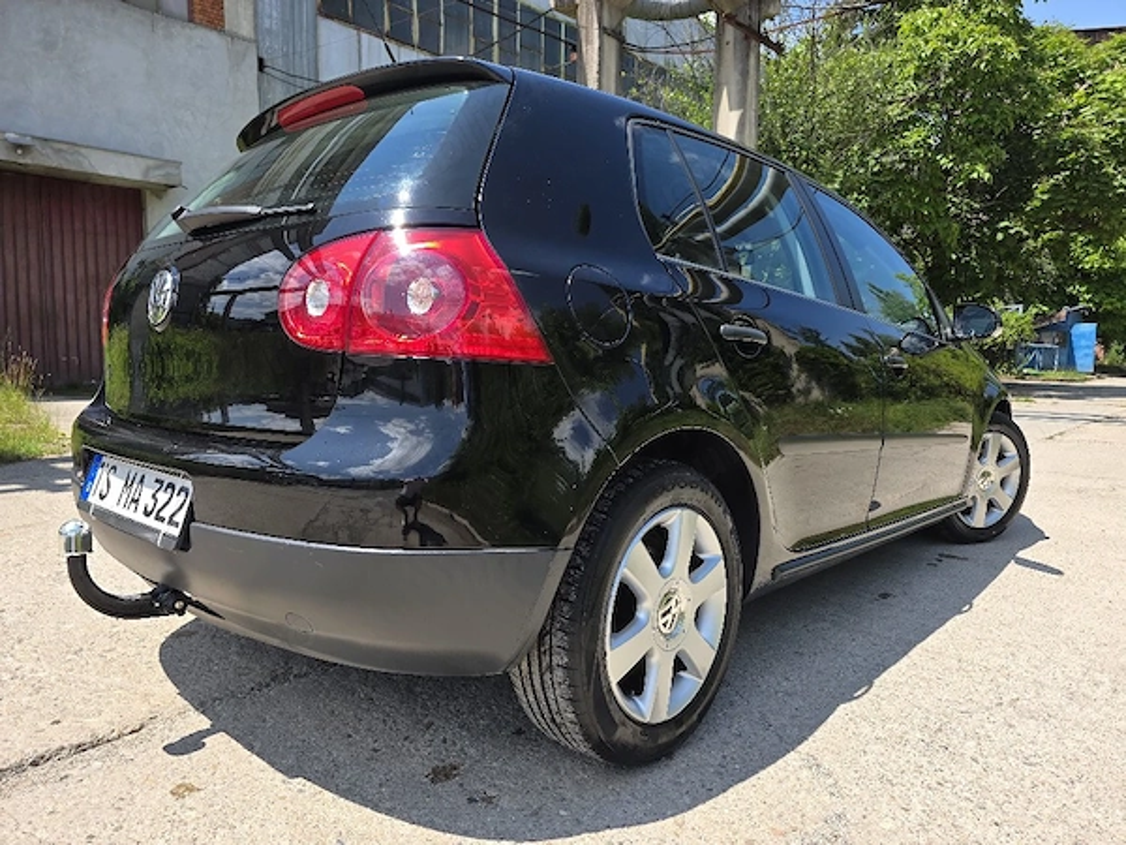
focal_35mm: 23
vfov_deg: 58.9
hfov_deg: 73.9
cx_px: 563
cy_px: 422
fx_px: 748
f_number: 1.7
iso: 80
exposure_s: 1/3333
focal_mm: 6.3
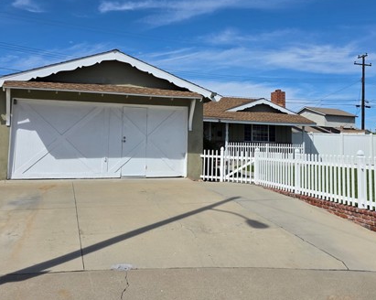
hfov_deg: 51.6
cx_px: 198
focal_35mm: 35
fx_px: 389
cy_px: 106
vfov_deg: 41.7
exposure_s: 1/7944
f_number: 1.7
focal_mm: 6.3
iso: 50
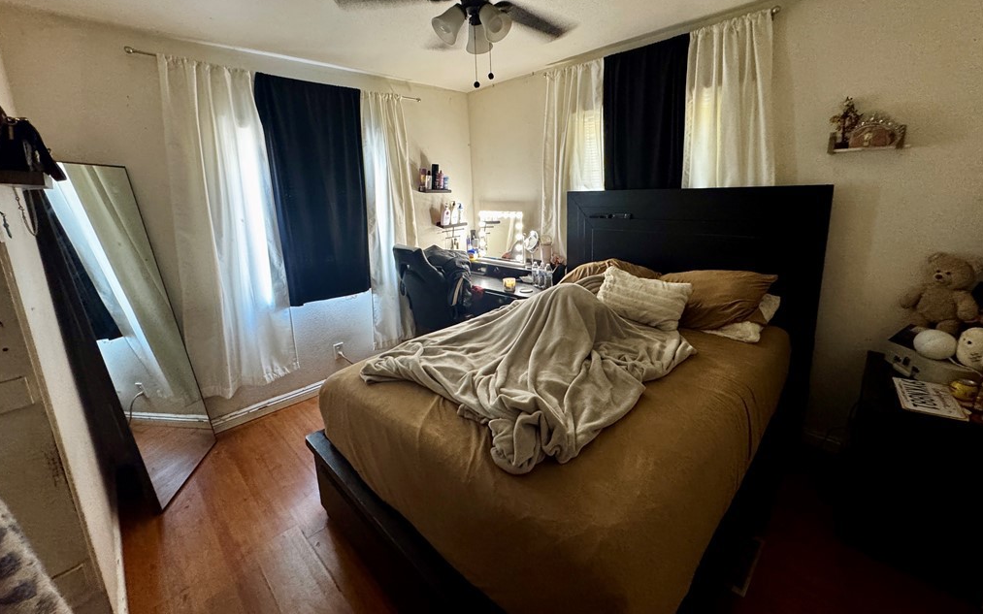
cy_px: 273
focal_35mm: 15
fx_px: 402
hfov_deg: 101.5
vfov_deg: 74.5
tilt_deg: -11.9
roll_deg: +2.1
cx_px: 491
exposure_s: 1/60
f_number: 2.2
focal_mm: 2.22
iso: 640
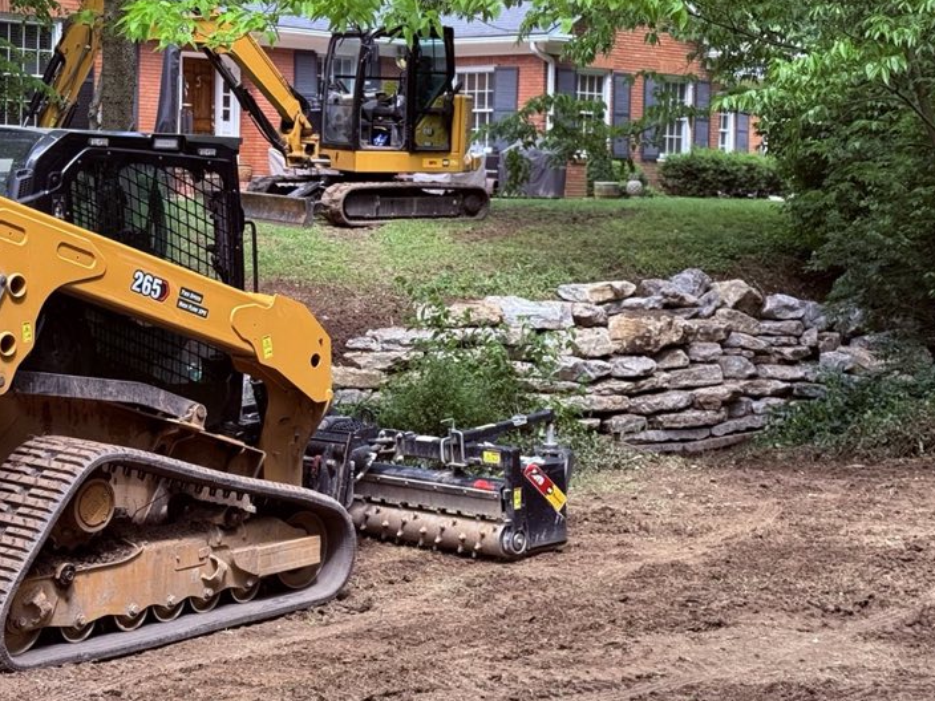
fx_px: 2026
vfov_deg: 19.6
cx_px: 367
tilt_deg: -2.1
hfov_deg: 25.9
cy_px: 261
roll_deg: -0.6
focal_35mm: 75
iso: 100
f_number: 1.78
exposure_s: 1/534
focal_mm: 6.76
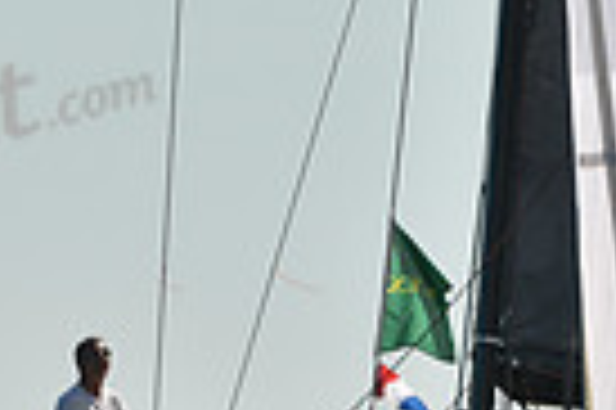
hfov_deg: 1.2
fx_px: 28951
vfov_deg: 0.8
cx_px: 391
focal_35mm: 1694
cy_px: 322
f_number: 5.6
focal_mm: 400
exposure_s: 1/2000
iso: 250
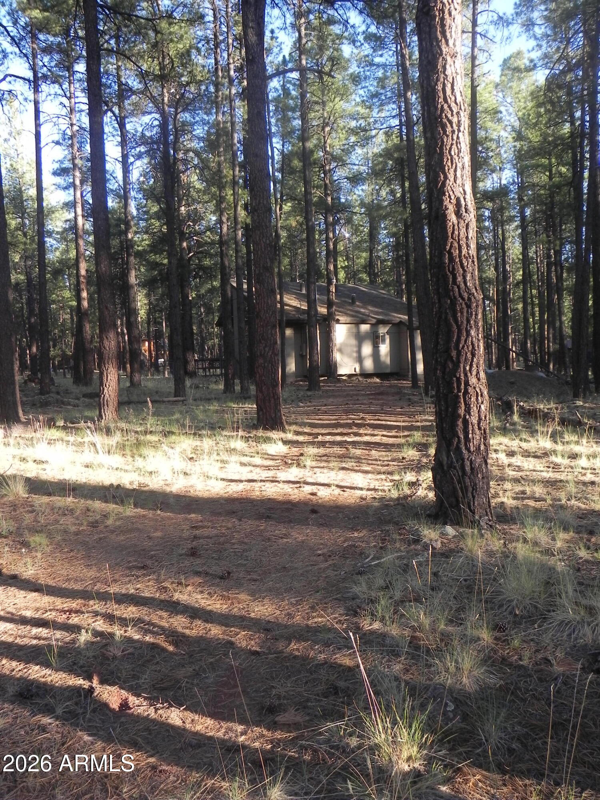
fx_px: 670
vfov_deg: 61.7
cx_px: 300
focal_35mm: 29
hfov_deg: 48.2
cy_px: 400
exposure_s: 1/99.4
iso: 160
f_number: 4
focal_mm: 5.2
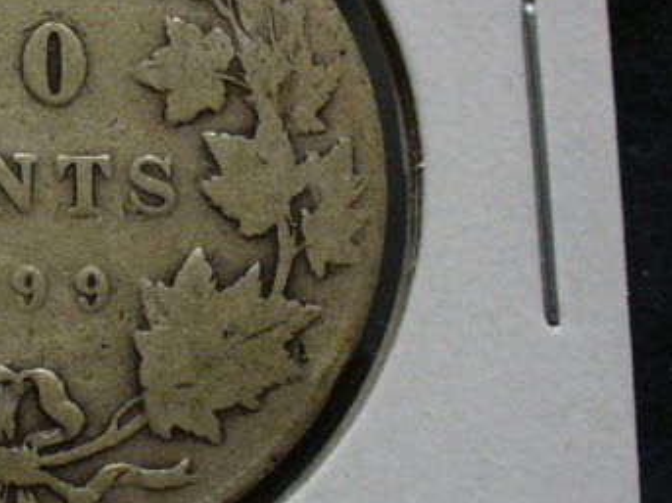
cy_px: 209
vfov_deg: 13.7
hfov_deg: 17.8
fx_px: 2096
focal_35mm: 108
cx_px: 0
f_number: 2.8
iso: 160
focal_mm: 6.1
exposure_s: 1/30
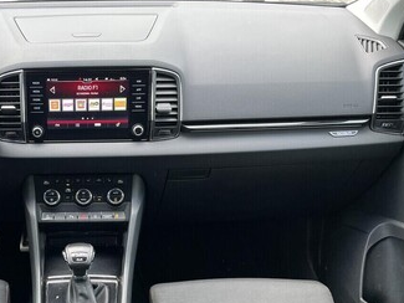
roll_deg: +1.7
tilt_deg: -36.7
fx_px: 514
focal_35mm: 44
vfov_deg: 31.9
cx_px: 77
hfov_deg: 41.0
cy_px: 248
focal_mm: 4.2
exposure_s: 1/76
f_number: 1.6
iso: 125
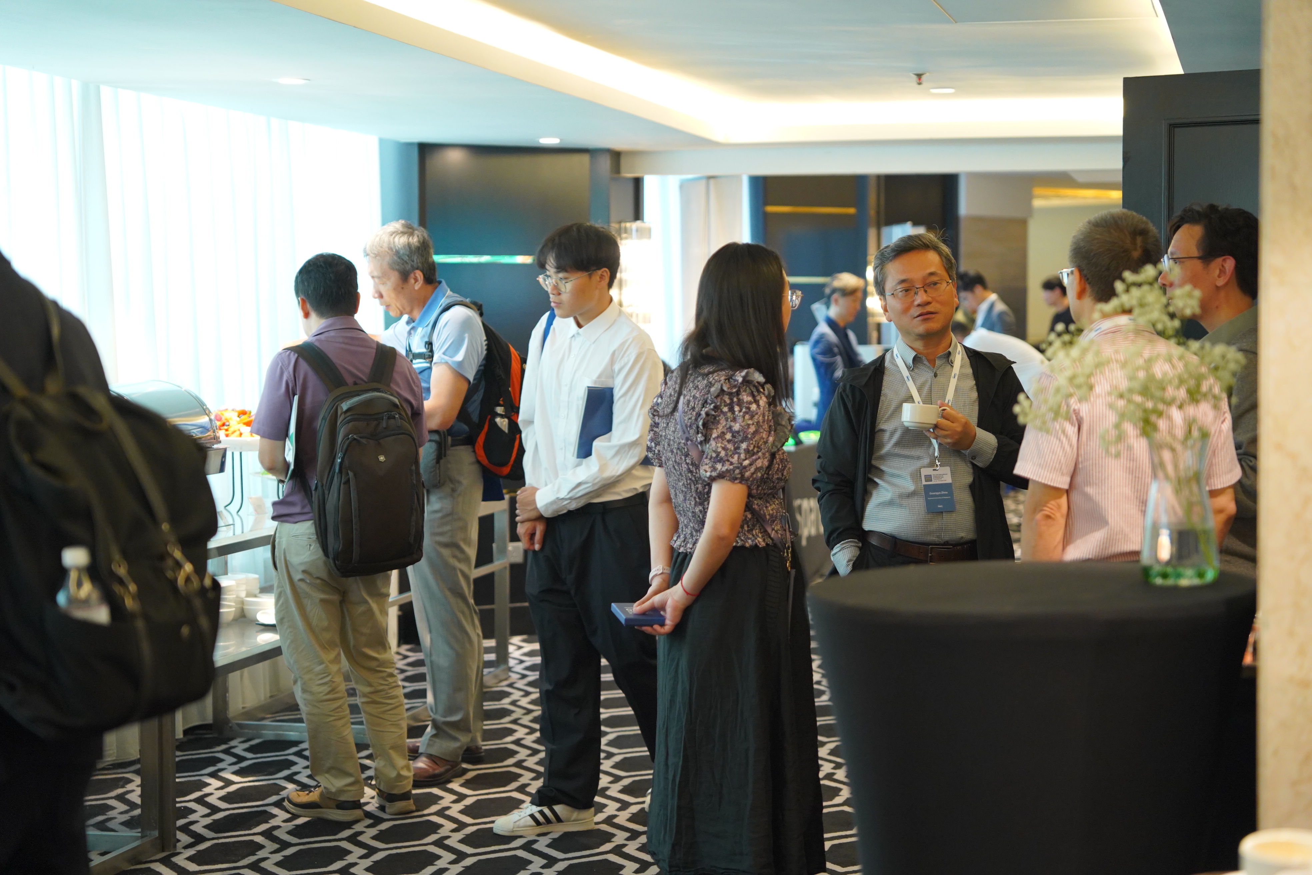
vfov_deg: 19.5
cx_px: 656
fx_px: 2551
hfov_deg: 28.8
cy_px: 438
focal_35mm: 70
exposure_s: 1/125
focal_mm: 70
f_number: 2.8
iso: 4000
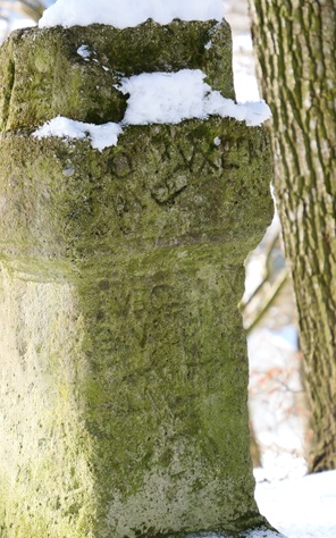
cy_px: 286
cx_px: 207
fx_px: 2727
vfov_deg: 11.3
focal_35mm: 186
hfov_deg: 7.0
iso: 125
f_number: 4
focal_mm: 52
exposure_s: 1/125
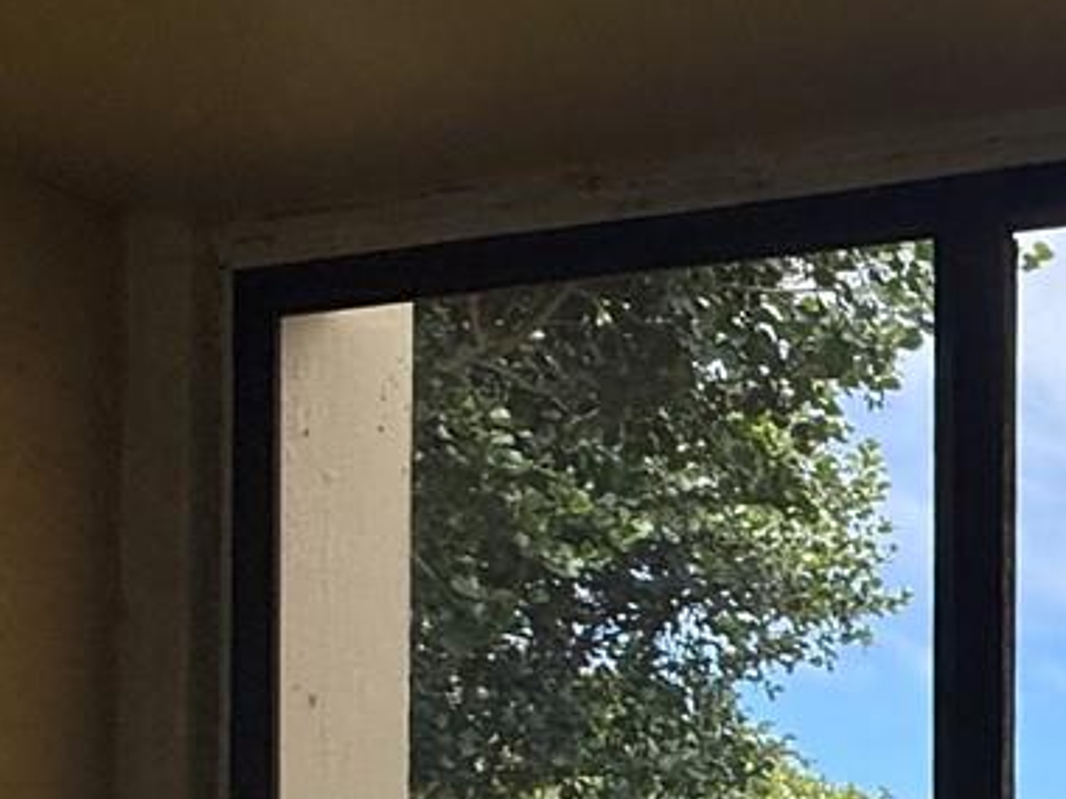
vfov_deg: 22.3
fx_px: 1817
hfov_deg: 22.8
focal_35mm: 59
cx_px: 1790
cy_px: 1029
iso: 50
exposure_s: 1/864
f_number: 2.2
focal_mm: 2.22
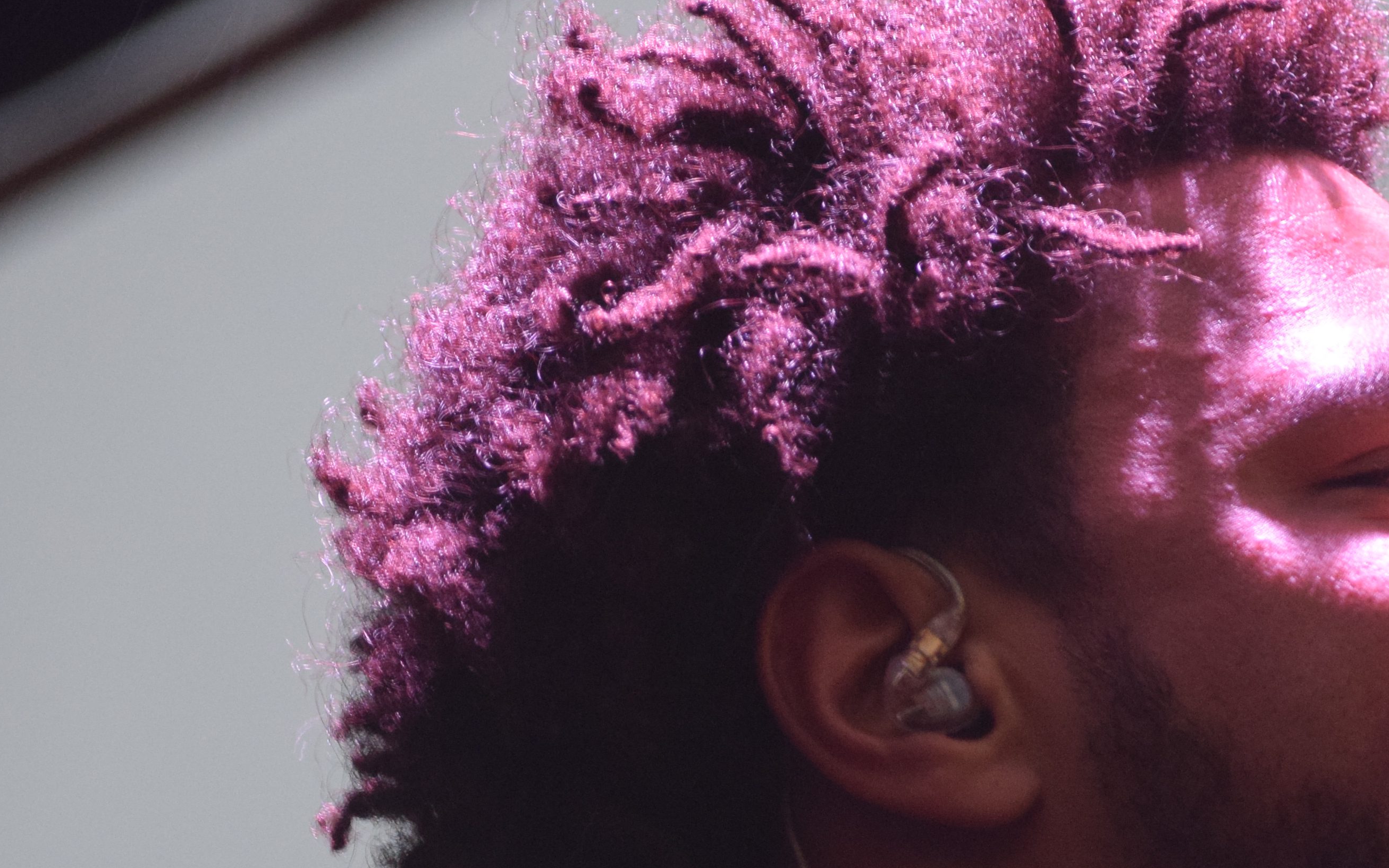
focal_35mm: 358
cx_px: 1012
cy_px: 915
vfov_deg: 3.7
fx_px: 13552
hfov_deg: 5.9
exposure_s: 1/125
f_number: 4.5
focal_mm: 102
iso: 1250
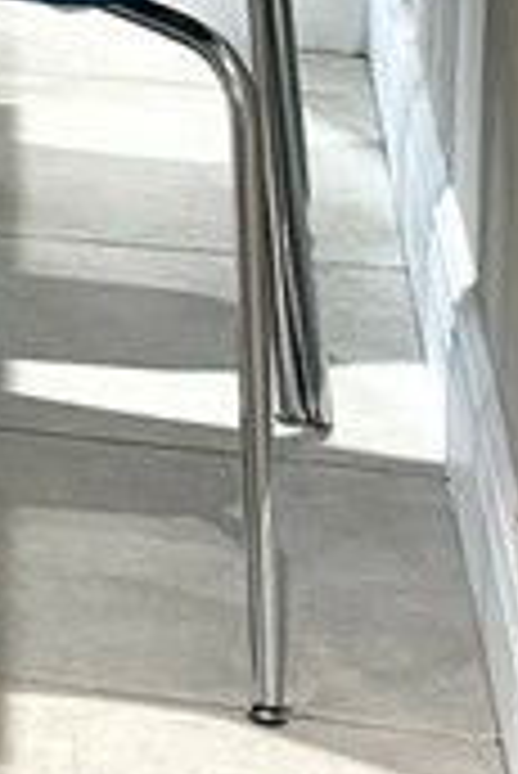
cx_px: -1982
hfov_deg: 4.9
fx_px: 4997
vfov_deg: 8.2
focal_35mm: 232
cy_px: -999
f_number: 1.78
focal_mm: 6.86
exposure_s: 1/156
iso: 100
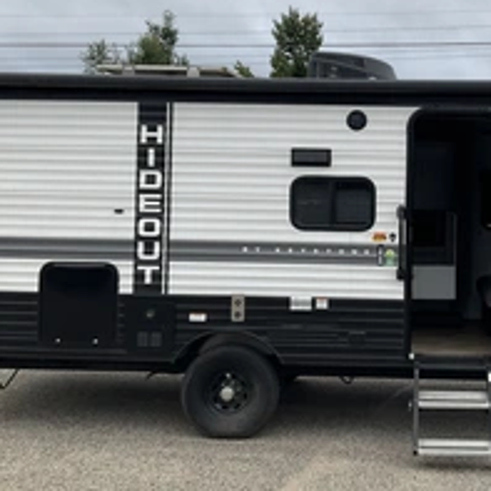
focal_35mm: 52
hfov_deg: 31.9
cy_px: 187
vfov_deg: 32.6
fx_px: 834
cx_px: 396
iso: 25
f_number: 1.8
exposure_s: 1/397
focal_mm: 3
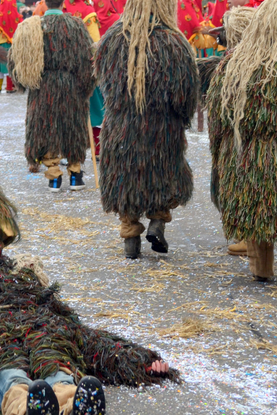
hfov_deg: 17.3
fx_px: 889
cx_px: -2
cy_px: 208
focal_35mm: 77
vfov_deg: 26.3
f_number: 5
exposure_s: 1/100
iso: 200
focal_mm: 34
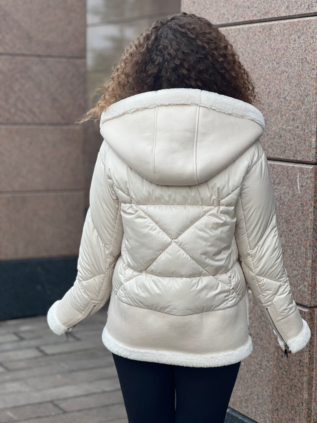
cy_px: 212
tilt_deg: -3.2
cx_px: 158
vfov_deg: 25.3
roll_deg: +0.2
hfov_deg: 19.1
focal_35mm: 77
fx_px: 940
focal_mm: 9
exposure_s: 1/368
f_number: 2.8
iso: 32
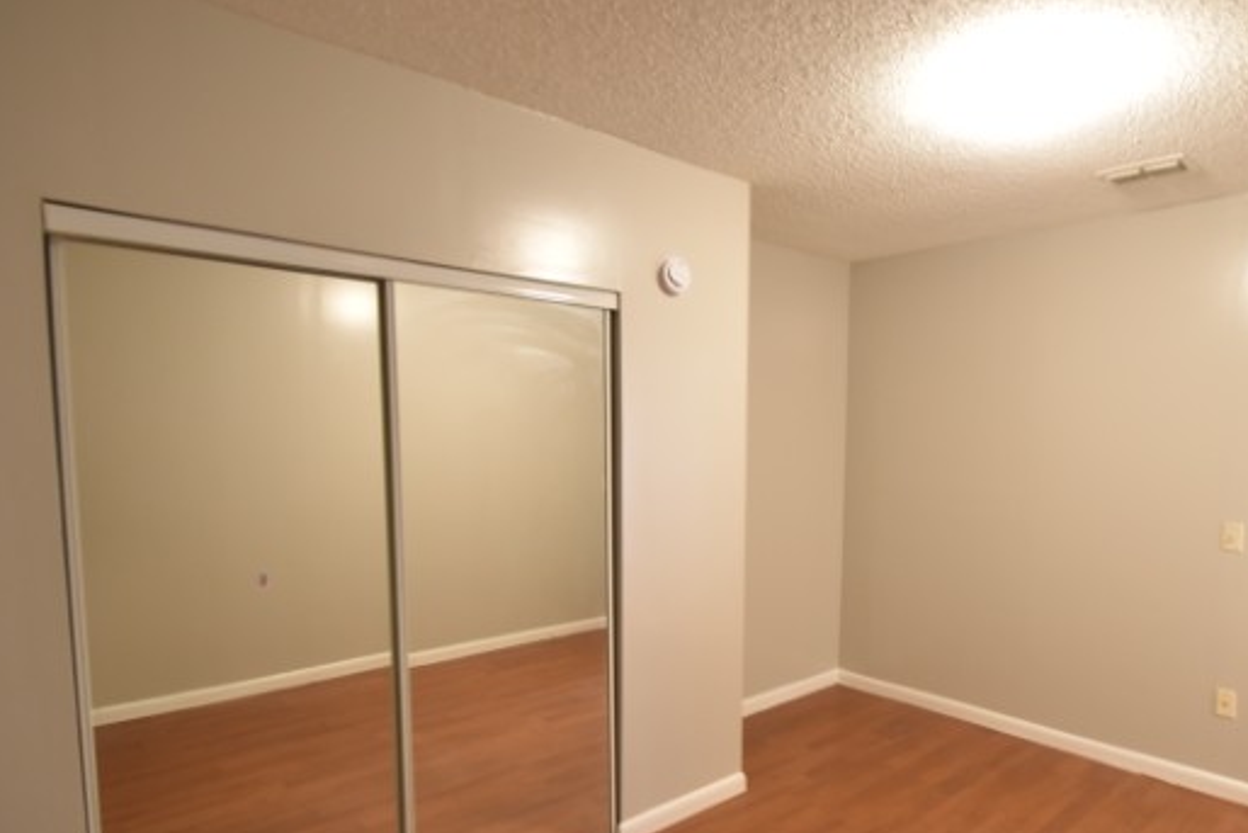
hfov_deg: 80.5
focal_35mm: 21
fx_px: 728
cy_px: 500
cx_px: 733
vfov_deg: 59.0
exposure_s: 1/8
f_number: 3.5
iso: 800
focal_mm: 10
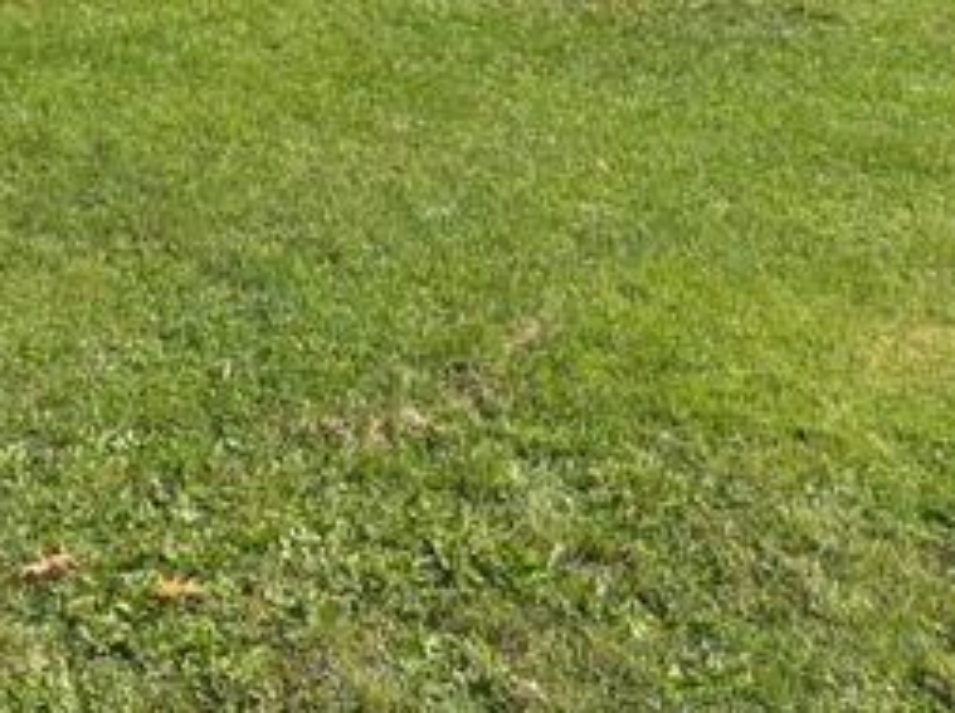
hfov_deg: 25.0
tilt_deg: +0.9
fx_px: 2094
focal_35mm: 76
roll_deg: -2.2
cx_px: 106
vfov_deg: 17.3
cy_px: -377
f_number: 1.78
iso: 100
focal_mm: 6.76
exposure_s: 1/4167
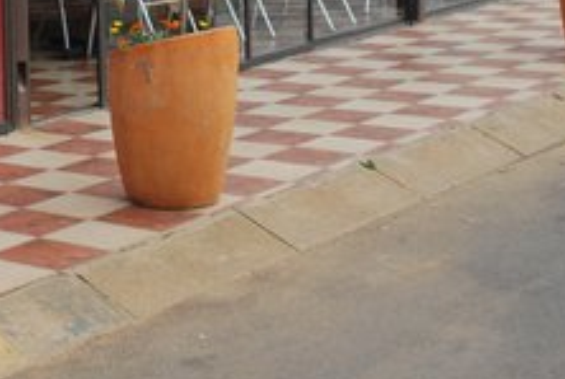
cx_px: -51
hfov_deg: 18.9
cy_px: -118
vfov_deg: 12.8
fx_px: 1635
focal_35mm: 104
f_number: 5.6
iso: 200
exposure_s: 1/125
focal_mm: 24
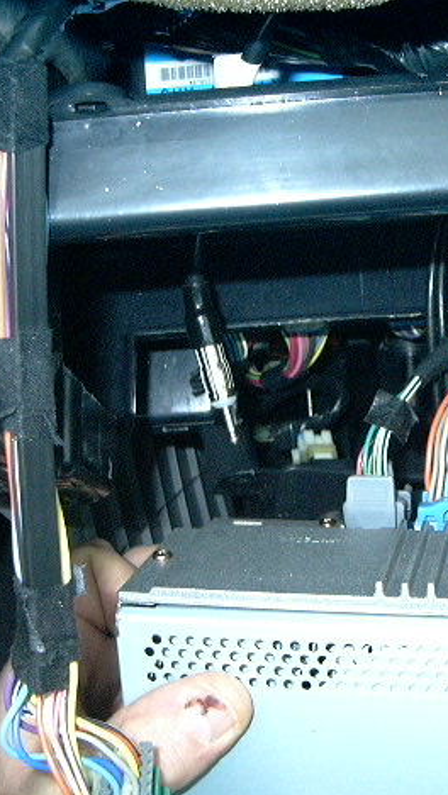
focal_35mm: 52
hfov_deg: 22.7
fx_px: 1098
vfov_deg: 39.9
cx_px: 360
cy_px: 393
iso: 400
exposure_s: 1/64.1
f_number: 2.8
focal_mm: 5.4
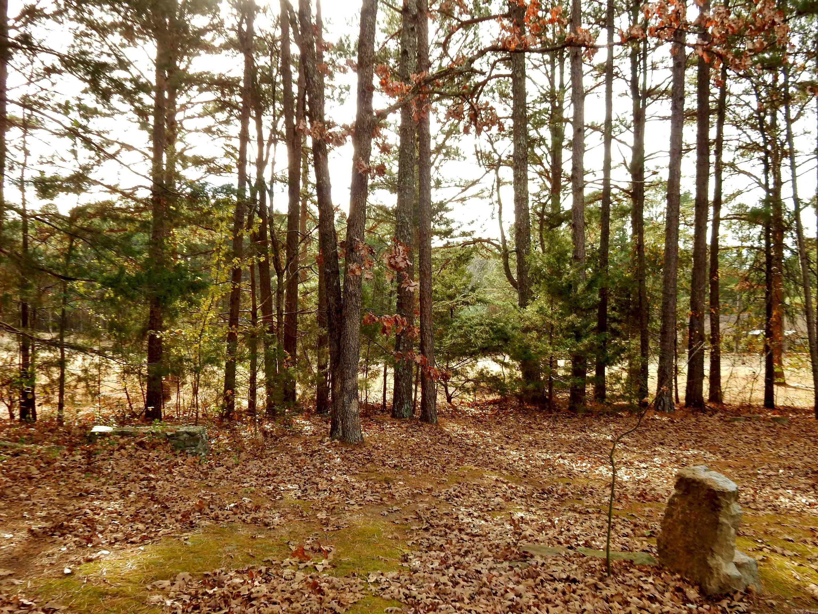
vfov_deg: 46.8
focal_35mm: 30
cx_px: 409
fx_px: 709
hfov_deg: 60.0
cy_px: 307
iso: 125
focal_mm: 5.4
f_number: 4
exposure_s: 1/100
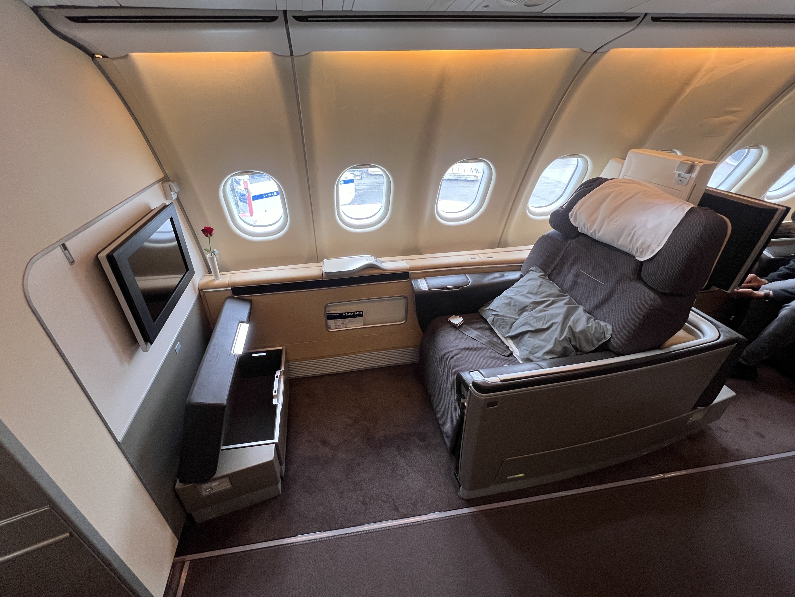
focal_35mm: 13
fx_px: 299
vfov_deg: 89.9
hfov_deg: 106.2
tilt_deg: -30.7
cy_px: 298
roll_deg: -1.5
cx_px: 398
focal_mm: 1.57
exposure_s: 1/100
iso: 250
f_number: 1.8
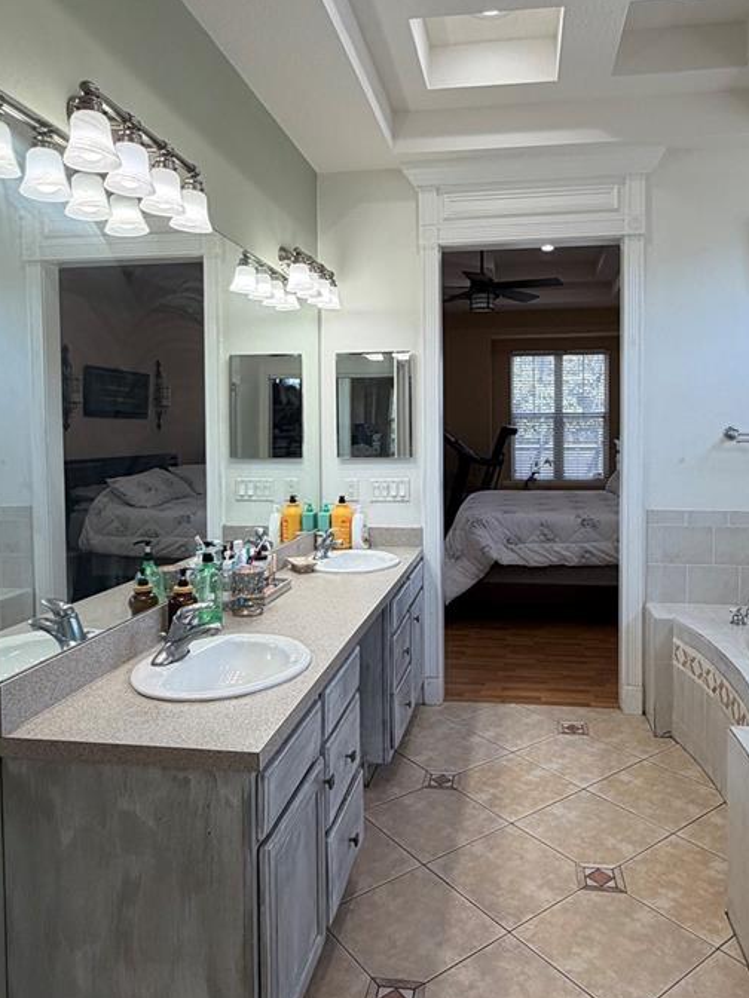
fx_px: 721
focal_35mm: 25
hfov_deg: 54.7
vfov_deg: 69.3
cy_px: 457
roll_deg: +0.2
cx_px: 424
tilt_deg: -1.0
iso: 64
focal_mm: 2.22
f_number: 2.2
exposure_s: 1/120
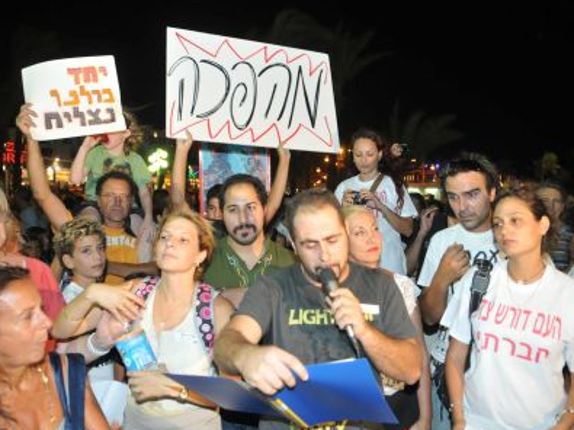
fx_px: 473
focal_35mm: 29
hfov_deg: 62.4
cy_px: 218
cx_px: 304
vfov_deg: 48.9
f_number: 2.8
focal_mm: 17
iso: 800
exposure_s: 1/60
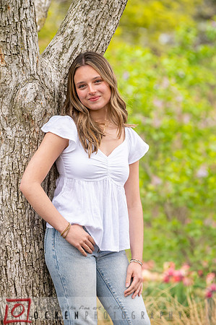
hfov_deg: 6.9
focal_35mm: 200
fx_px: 1804
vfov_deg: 10.3
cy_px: 162
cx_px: 108
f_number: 4
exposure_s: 1/160
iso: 500
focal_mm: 200
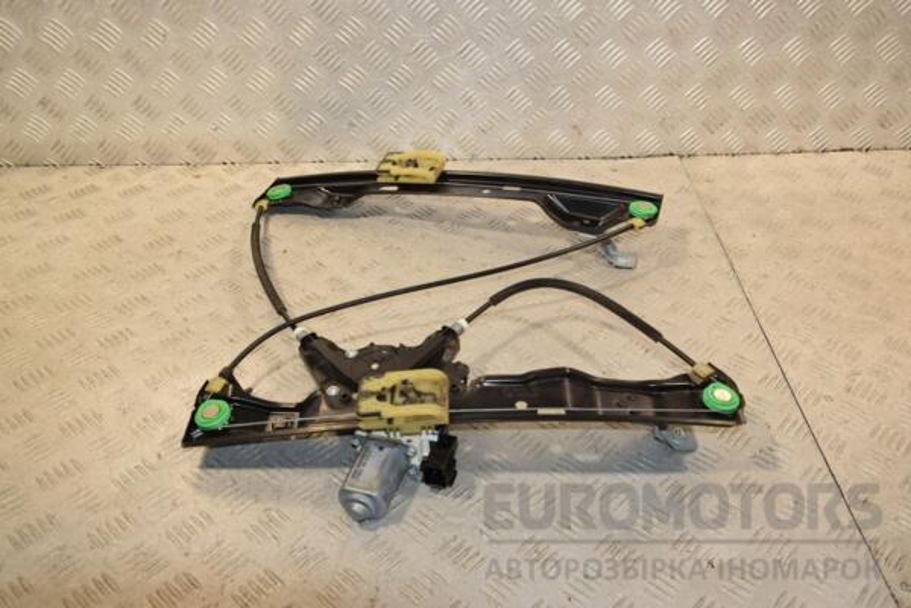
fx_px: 911
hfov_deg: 53.1
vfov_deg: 36.9
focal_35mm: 36
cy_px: 304
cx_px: 456
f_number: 6.3
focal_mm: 24
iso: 800
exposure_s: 1/200
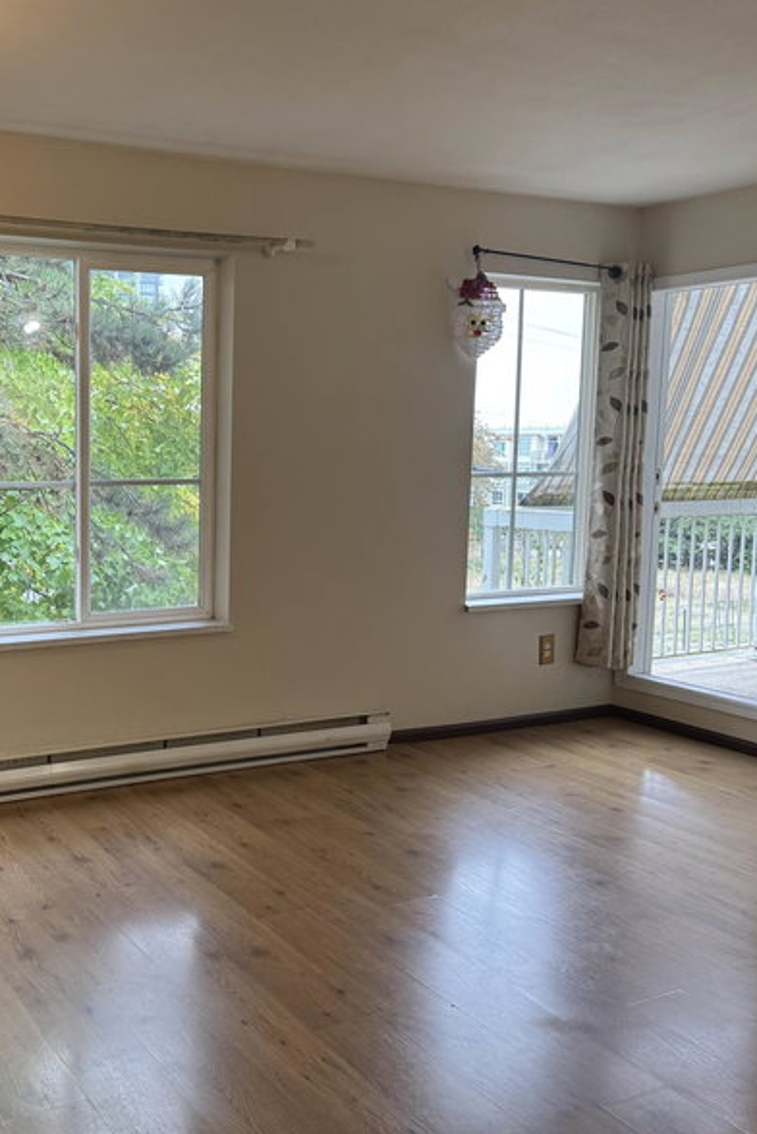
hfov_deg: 36.9
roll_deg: -0.1
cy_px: 562
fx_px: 1071
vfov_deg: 55.8
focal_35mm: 34
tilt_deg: -6.4
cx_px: 102
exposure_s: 1/120
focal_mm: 6.76
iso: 160
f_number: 1.78
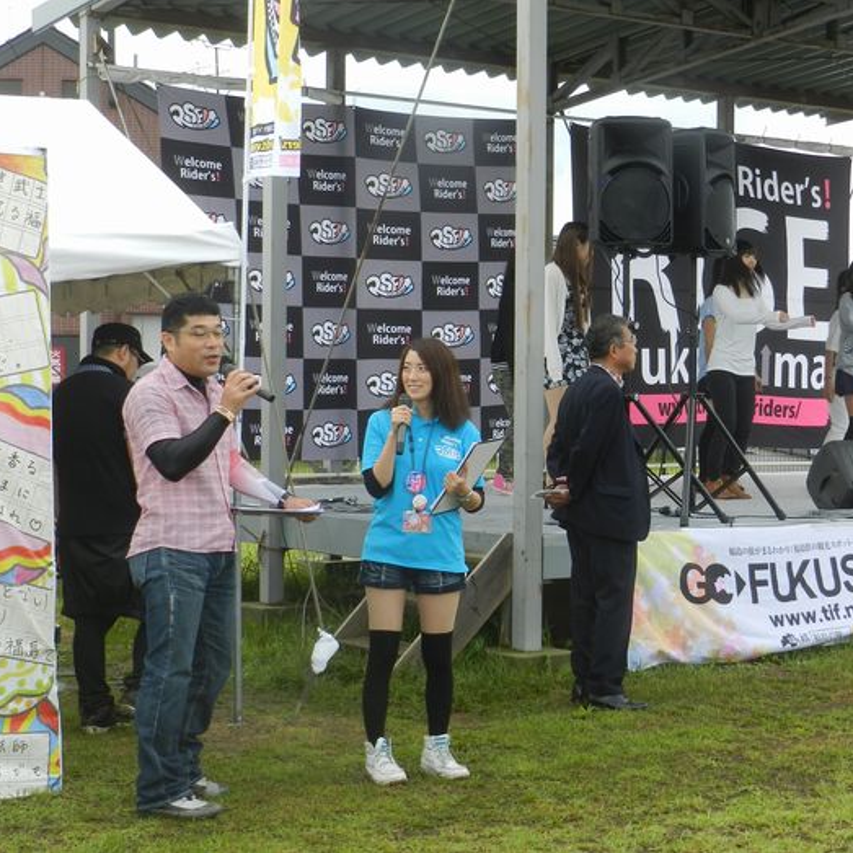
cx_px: 566
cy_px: 426
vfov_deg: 24.3
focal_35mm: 71
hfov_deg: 24.2
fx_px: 1979
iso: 160
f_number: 4.6
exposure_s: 1/250
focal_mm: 10.7
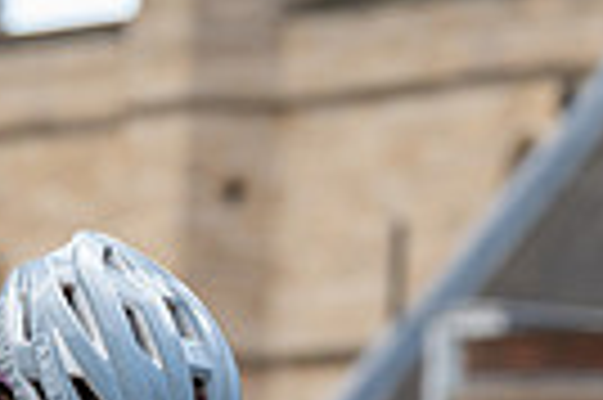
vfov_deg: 2.6
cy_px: 569
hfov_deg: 3.9
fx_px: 8783
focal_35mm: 525
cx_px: 9
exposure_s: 1/1000
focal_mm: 121
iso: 640
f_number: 5
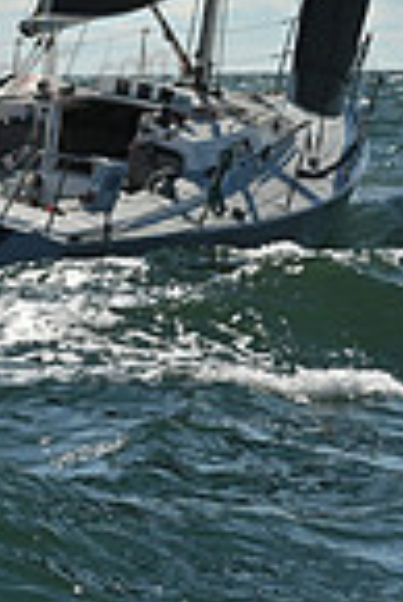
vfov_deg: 7.1
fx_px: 4690
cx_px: 401
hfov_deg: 4.9
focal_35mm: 280
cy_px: -577
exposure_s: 1/3200
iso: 320
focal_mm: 70
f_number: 7.1
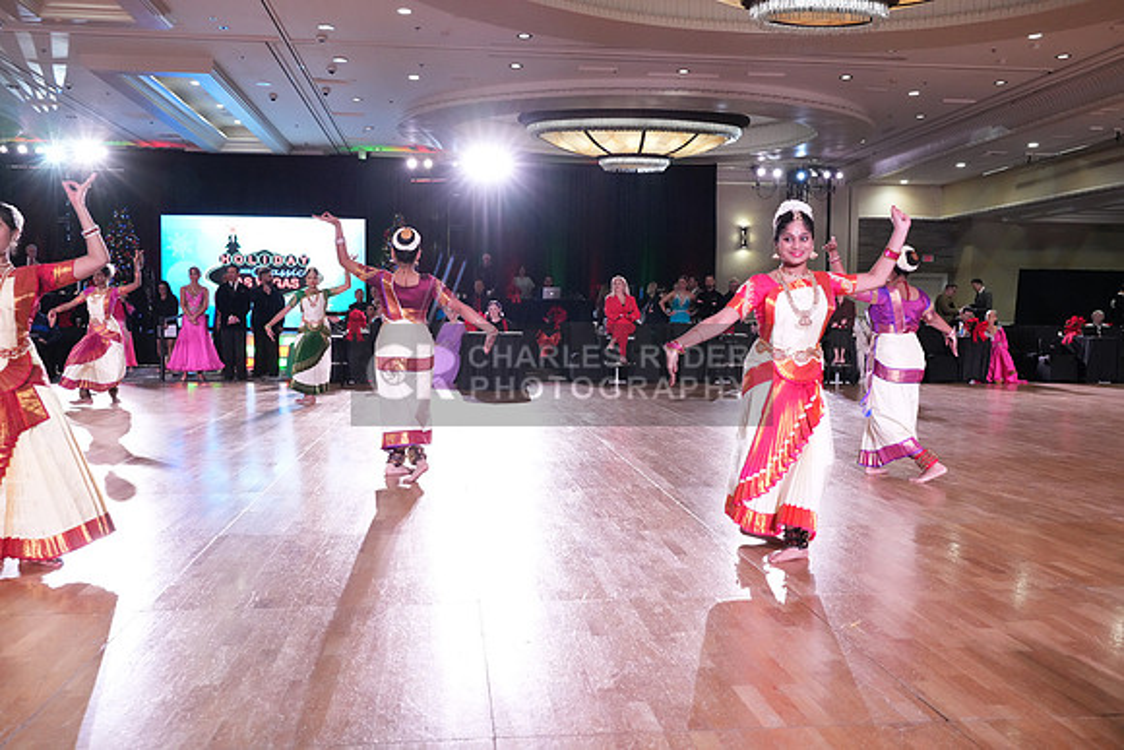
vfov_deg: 43.6
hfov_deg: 61.9
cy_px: 375
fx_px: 937
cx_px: 562
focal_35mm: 30
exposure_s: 1/320
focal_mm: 30
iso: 5000
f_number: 5
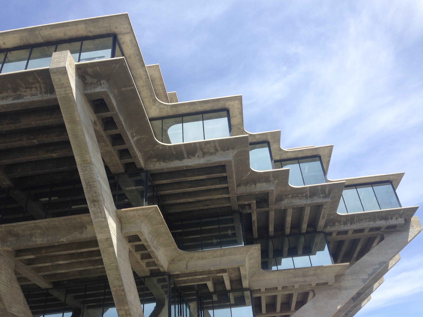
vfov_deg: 42.9
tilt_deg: +38.6
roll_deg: +0.4
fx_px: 403
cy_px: 158
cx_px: 212
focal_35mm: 33
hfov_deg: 55.4
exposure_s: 1/1063
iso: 50
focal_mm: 4.12
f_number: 2.4
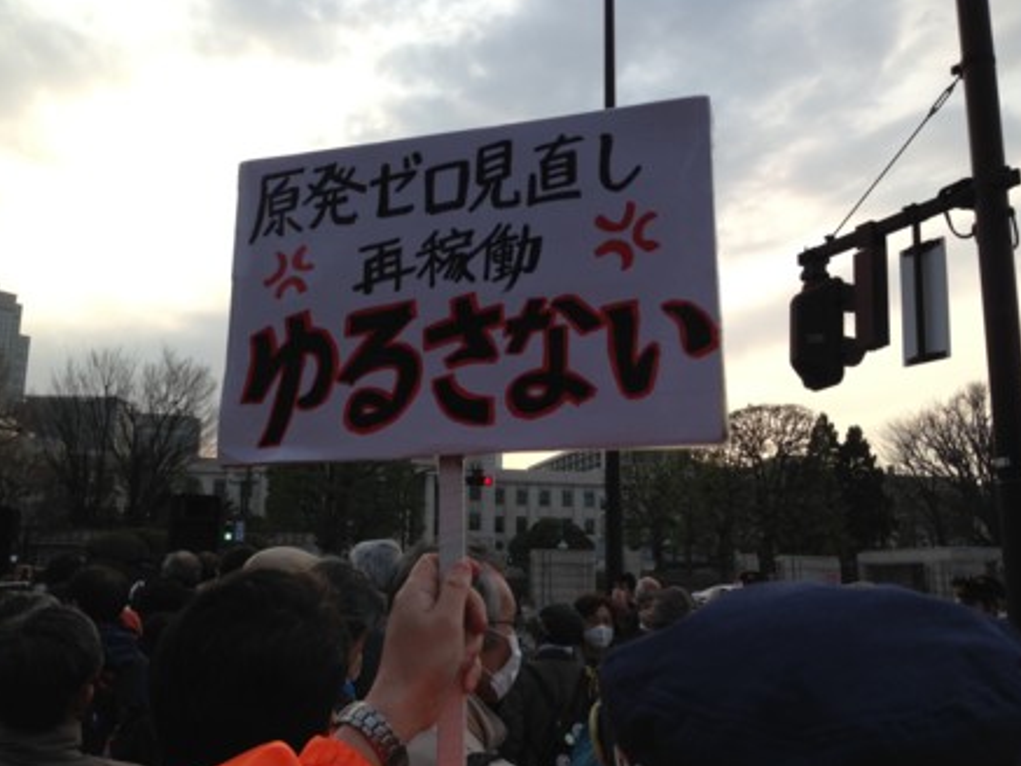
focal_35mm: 34
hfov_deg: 53.9
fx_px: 1003
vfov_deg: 41.8
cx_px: 507
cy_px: 388
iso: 50
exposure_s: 1/387
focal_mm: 4.13
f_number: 2.4
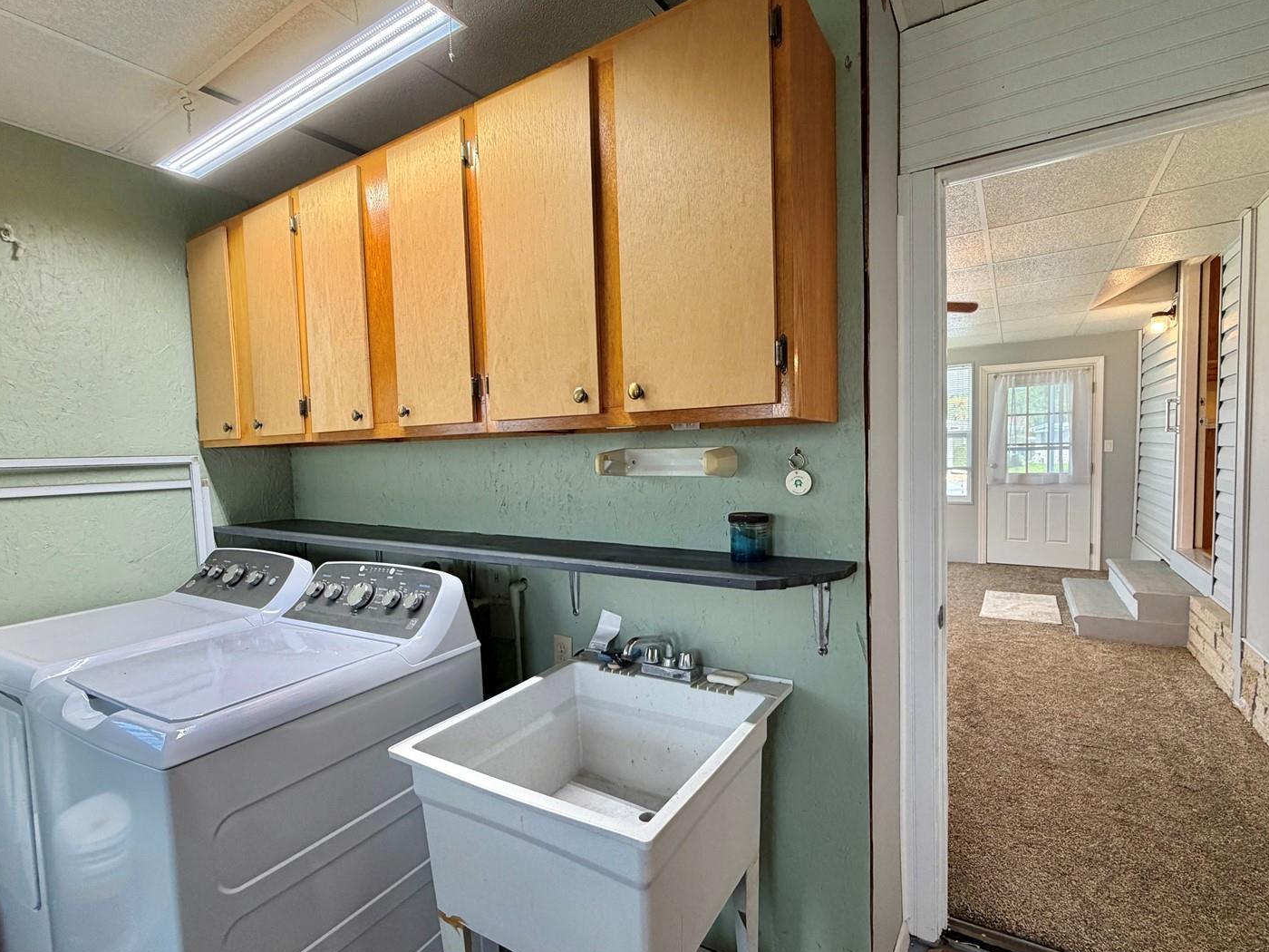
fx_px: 587
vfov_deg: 78.1
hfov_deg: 94.4
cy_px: 483
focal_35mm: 16
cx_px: 677
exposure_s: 1/120
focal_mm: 2.22
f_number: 2.2
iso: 160
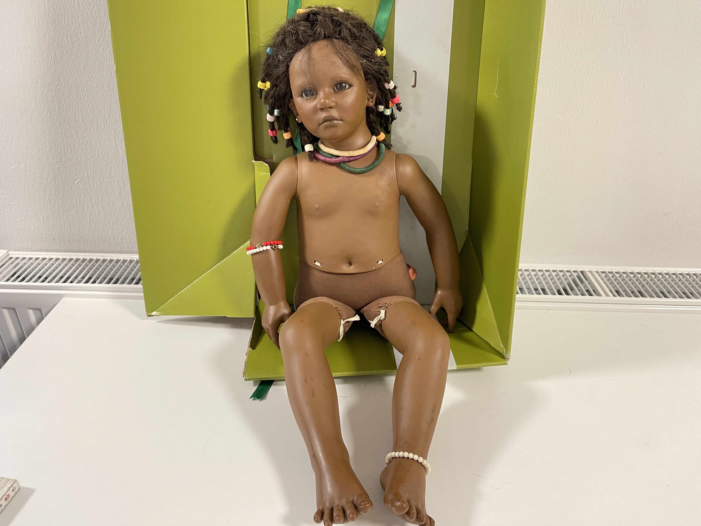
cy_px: 263
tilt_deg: -30.1
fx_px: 506
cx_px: 350
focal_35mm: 25
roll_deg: -1.2
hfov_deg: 69.4
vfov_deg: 54.9
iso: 250
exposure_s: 1/50
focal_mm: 5.1
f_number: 1.6
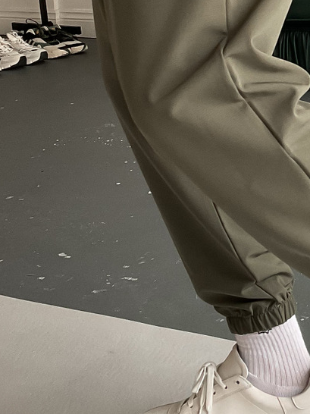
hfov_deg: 16.6
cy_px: 40
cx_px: 371
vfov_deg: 22.5
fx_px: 1016
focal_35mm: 85
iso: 64
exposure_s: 1/95
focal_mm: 3
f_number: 1.8
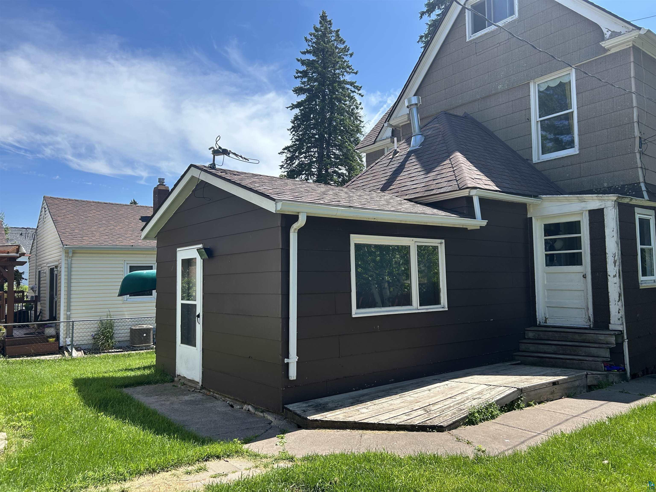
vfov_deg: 53.1
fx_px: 493
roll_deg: +1.0
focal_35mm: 26
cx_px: 328
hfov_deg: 67.3
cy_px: 246
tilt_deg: +2.5
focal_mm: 5.7
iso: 50
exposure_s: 1/2915
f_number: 1.5
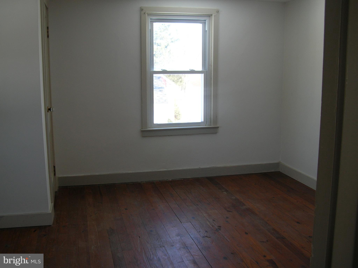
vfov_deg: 39.6
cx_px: 179
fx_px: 372
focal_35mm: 36
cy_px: 134
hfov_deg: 51.4
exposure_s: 1/33.6
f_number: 2.7
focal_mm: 6
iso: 50
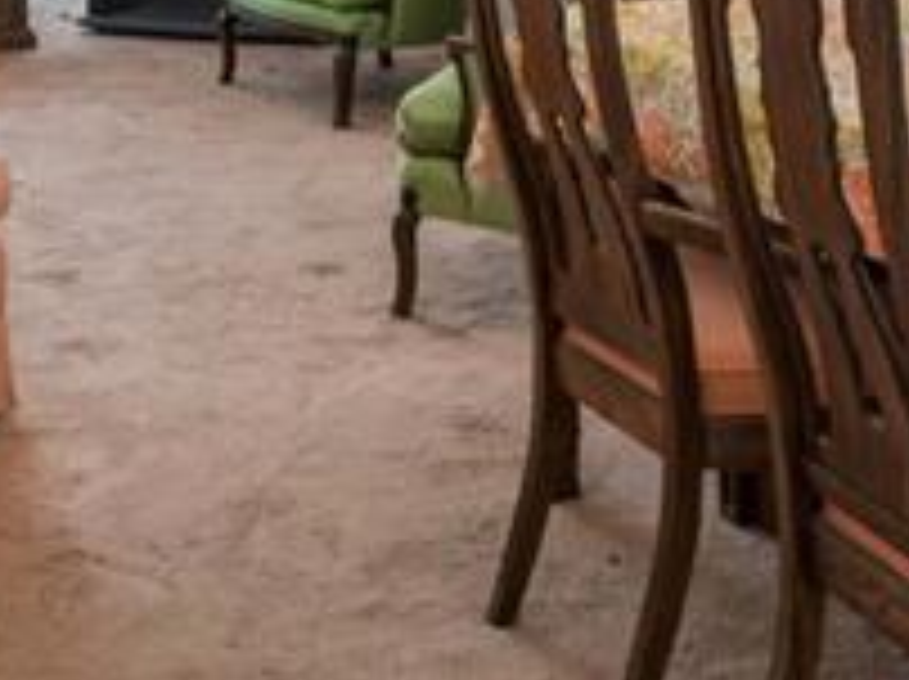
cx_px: 369
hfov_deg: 25.0
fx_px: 2046
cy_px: -374
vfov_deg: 16.9
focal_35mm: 78
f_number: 8
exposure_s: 1/20
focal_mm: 16
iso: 400
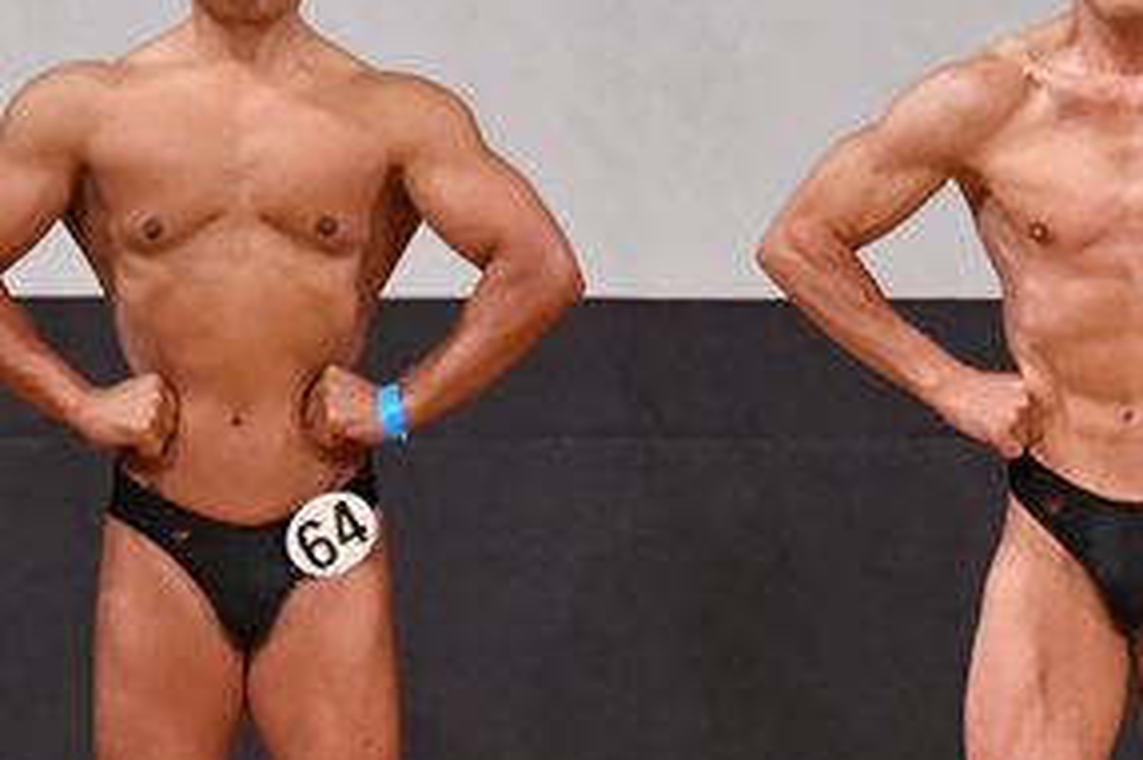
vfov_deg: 2.0
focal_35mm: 689
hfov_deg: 3.0
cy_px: 633
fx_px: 21862
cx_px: 587
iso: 7200
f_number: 5.6
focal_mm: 170
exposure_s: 1/400
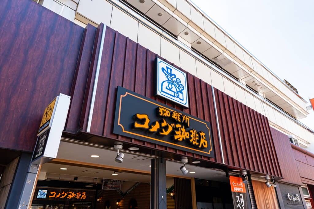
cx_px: 157
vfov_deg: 53.1
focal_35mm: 24
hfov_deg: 73.8
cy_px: 104
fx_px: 209
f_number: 7.1
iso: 100
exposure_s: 1/20
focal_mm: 24
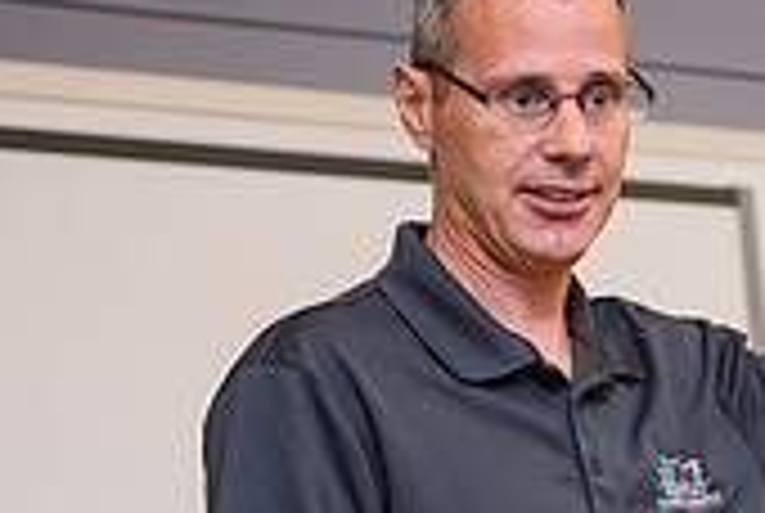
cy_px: 529
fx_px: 3768
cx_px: 864
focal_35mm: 177
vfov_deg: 7.7
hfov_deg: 11.4
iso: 800
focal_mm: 52
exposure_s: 1/200
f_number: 2.8
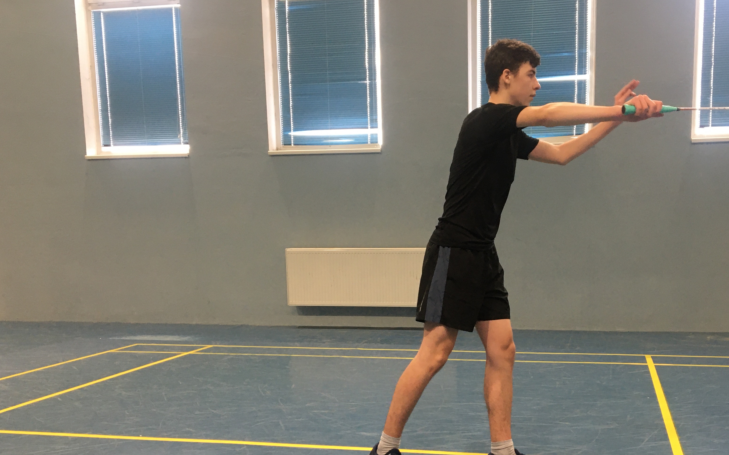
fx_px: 795
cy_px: 340
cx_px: 444
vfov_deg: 31.4
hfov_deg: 48.9
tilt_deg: -8.4
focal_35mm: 40
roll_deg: +0.8
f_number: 2.2
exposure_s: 1/33
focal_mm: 4.15
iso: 50
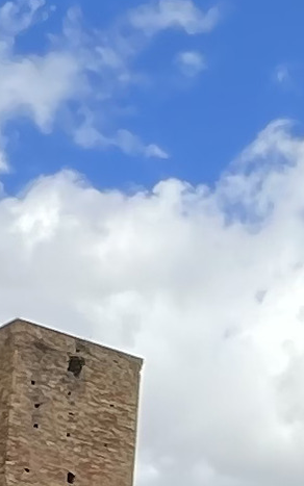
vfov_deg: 16.8
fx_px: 1564
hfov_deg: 9.9
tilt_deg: +13.5
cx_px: 704
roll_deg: +2.2
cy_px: 615
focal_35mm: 118
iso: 32
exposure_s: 1/995
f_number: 1.8
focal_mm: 1.57
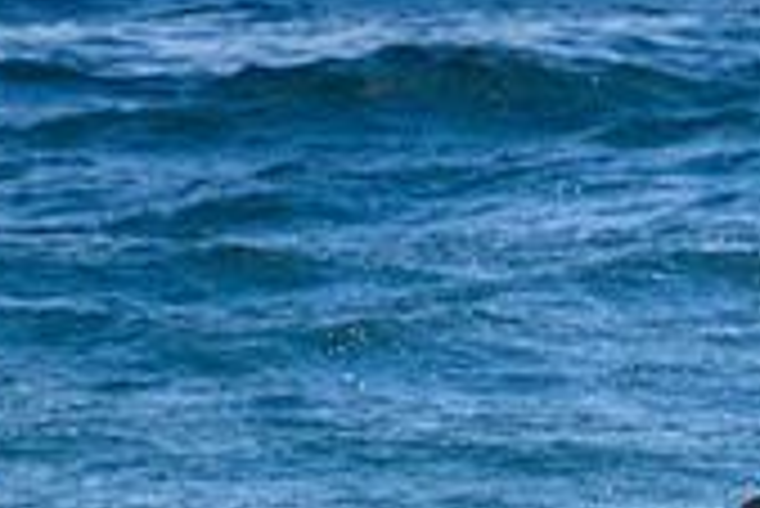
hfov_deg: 0.8
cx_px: 805
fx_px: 57935
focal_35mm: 2742
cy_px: 623
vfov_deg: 0.5
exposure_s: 1/1600
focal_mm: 800
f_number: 11
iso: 1600
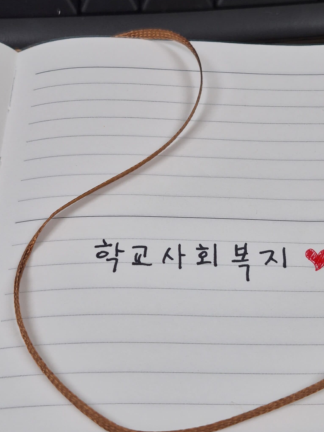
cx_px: 187
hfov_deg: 48.1
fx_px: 362
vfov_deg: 61.6
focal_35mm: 29
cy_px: 205
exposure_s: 1/60.2
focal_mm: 5.4
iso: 40
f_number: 1.8
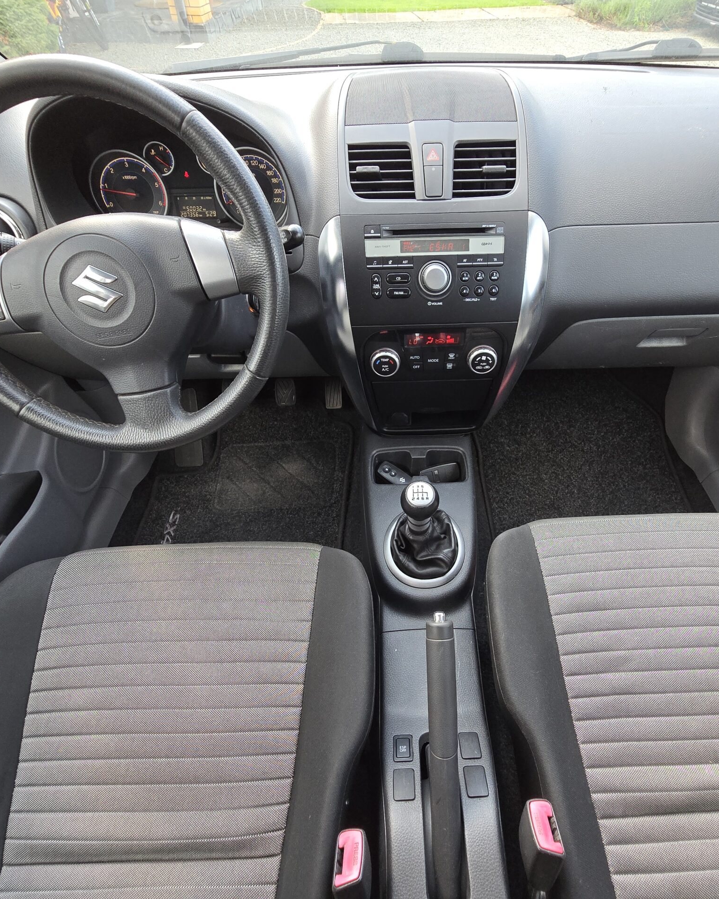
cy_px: 448
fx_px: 452
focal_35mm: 17
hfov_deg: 76.6
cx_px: 409
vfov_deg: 89.6
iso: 64
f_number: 2.2
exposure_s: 1/100
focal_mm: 2.2
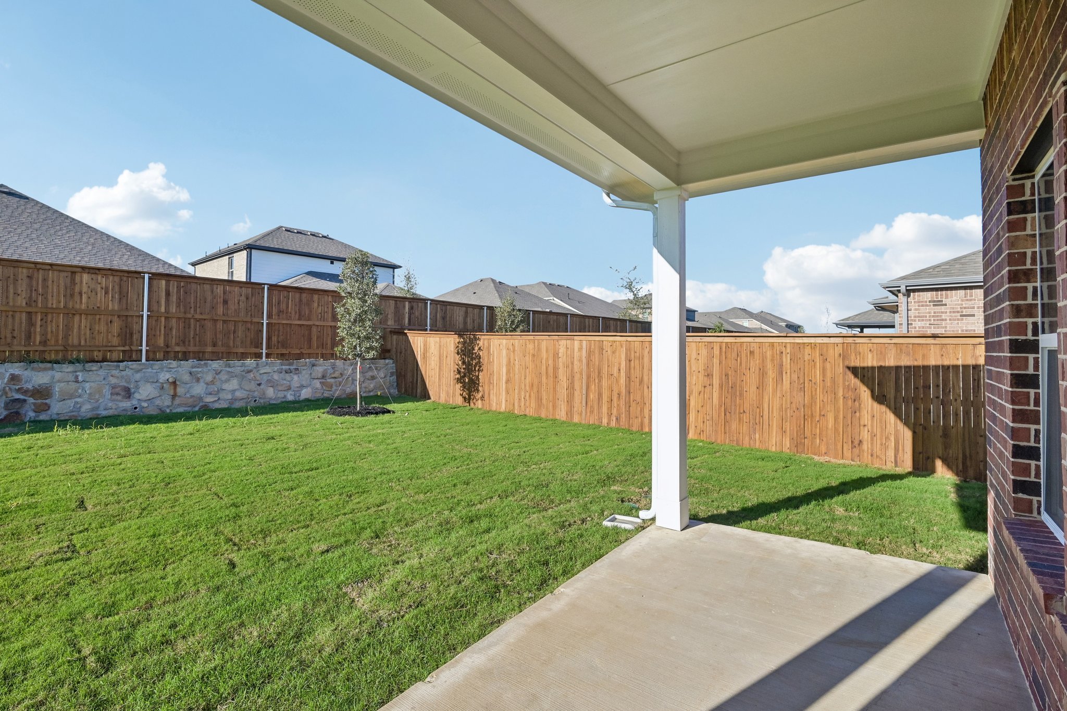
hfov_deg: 95.0
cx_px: 534
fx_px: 489
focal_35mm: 16
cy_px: 356
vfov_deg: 72.0
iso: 400
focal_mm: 16.5
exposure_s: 1/1000
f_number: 8
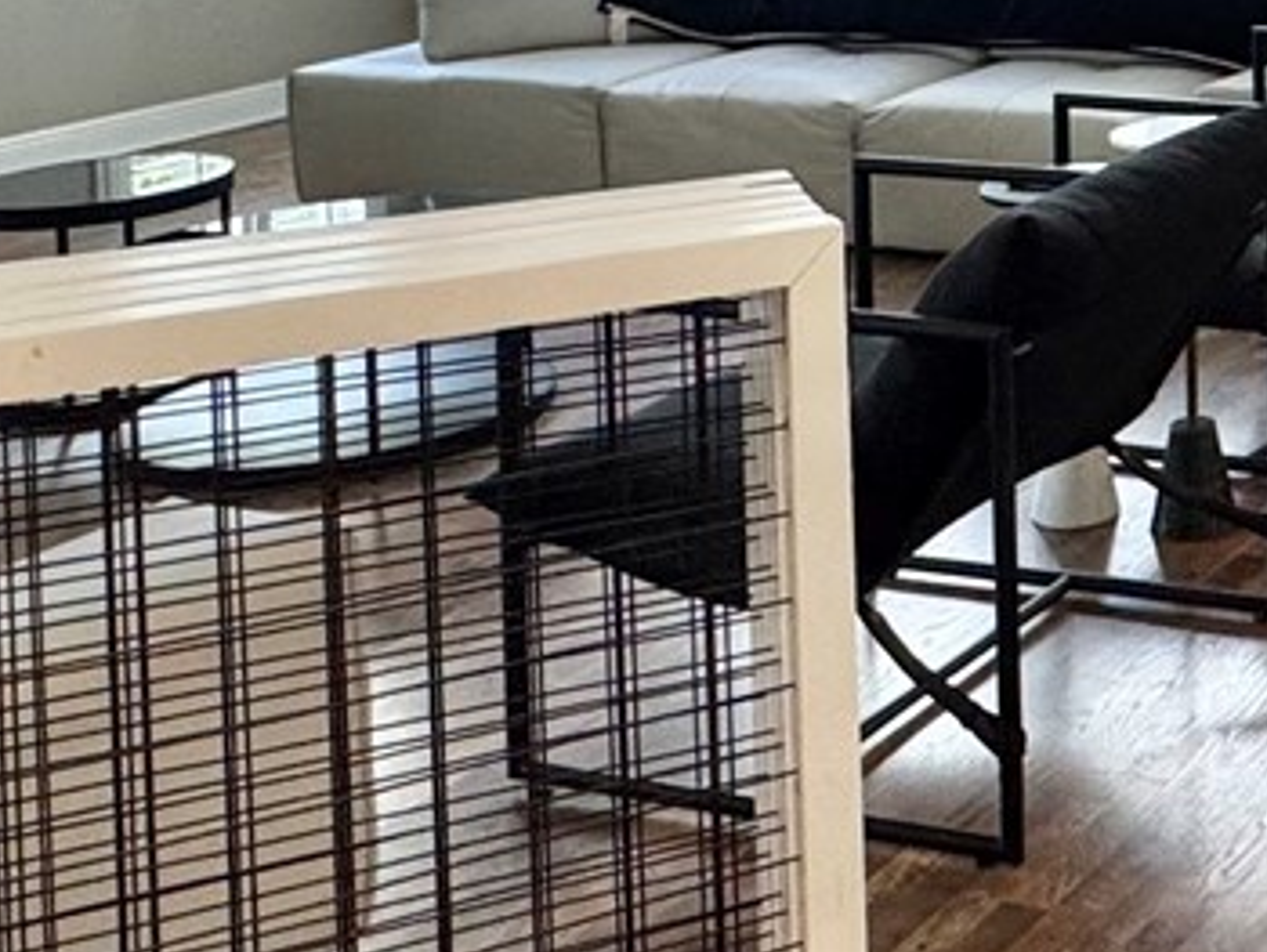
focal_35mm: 64
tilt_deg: -2.1
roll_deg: +0.6
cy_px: -275
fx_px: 2344
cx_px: 1680
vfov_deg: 20.9
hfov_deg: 25.6
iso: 160
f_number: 2.2
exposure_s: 1/120
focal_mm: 2.22
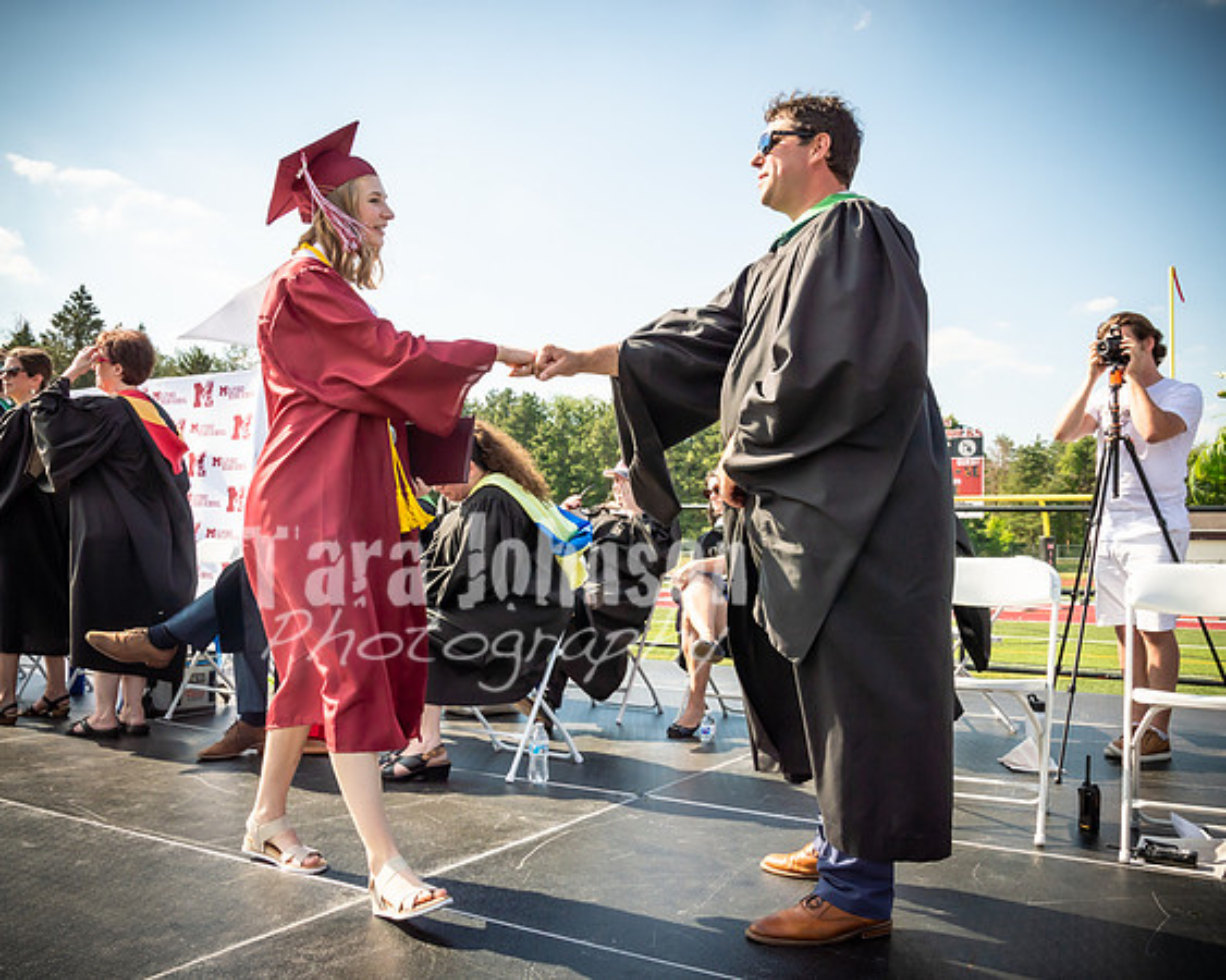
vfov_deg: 50.3
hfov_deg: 60.9
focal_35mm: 29
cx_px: 613
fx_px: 1043
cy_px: 490
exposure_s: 1/800
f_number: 7.1
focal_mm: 17
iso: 200
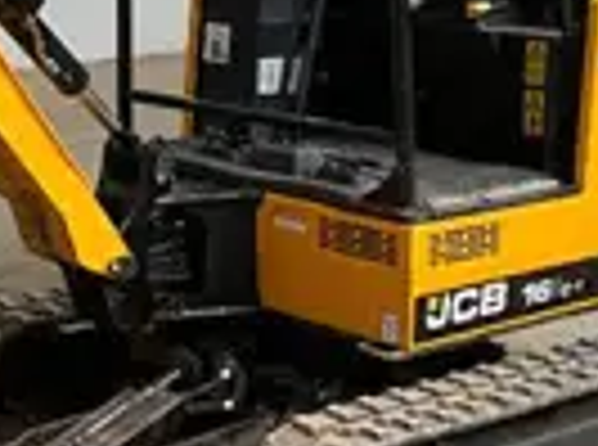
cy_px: 126
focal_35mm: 105
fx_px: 1809
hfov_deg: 18.1
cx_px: -49
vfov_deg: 14.0
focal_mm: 3
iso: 64
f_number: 1.8
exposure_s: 1/86
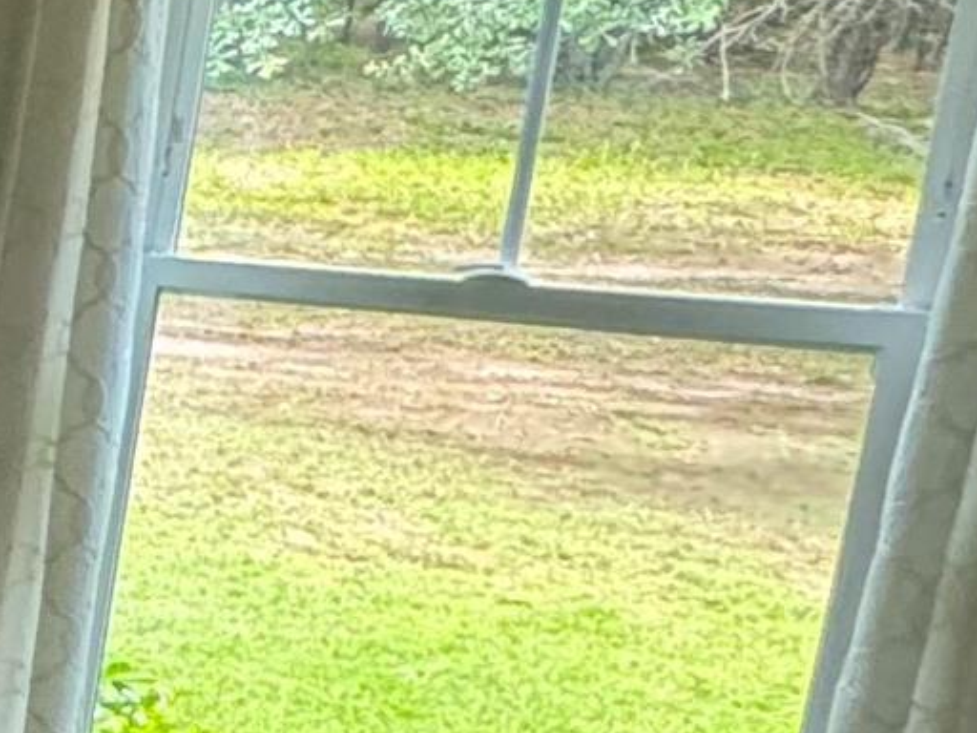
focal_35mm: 84
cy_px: 464
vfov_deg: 17.5
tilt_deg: -10.6
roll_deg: -0.6
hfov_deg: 13.6
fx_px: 2371
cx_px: -1567
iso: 320
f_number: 2.2
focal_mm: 2.22
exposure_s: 1/99
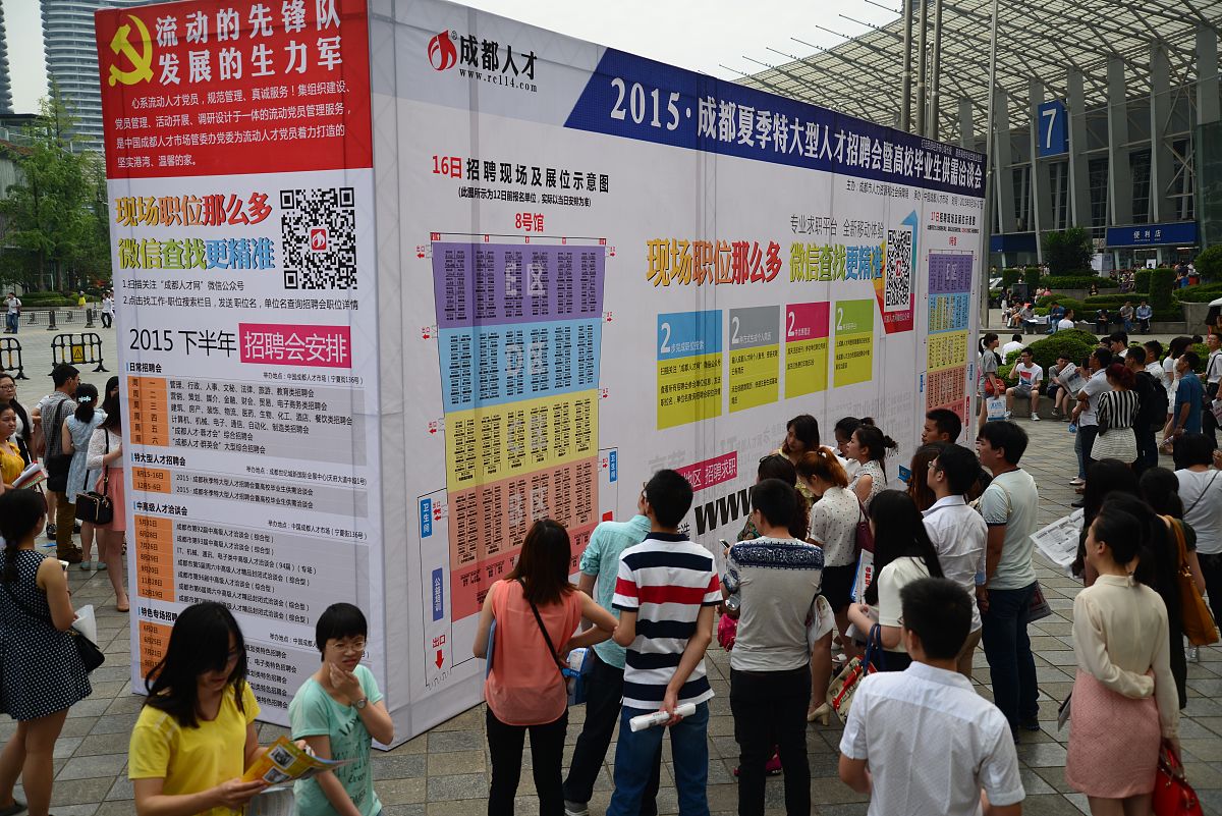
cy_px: 408
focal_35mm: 36
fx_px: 1222
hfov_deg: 53.1
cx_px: 611
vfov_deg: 36.9
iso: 100
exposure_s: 1/640
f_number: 4
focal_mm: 36
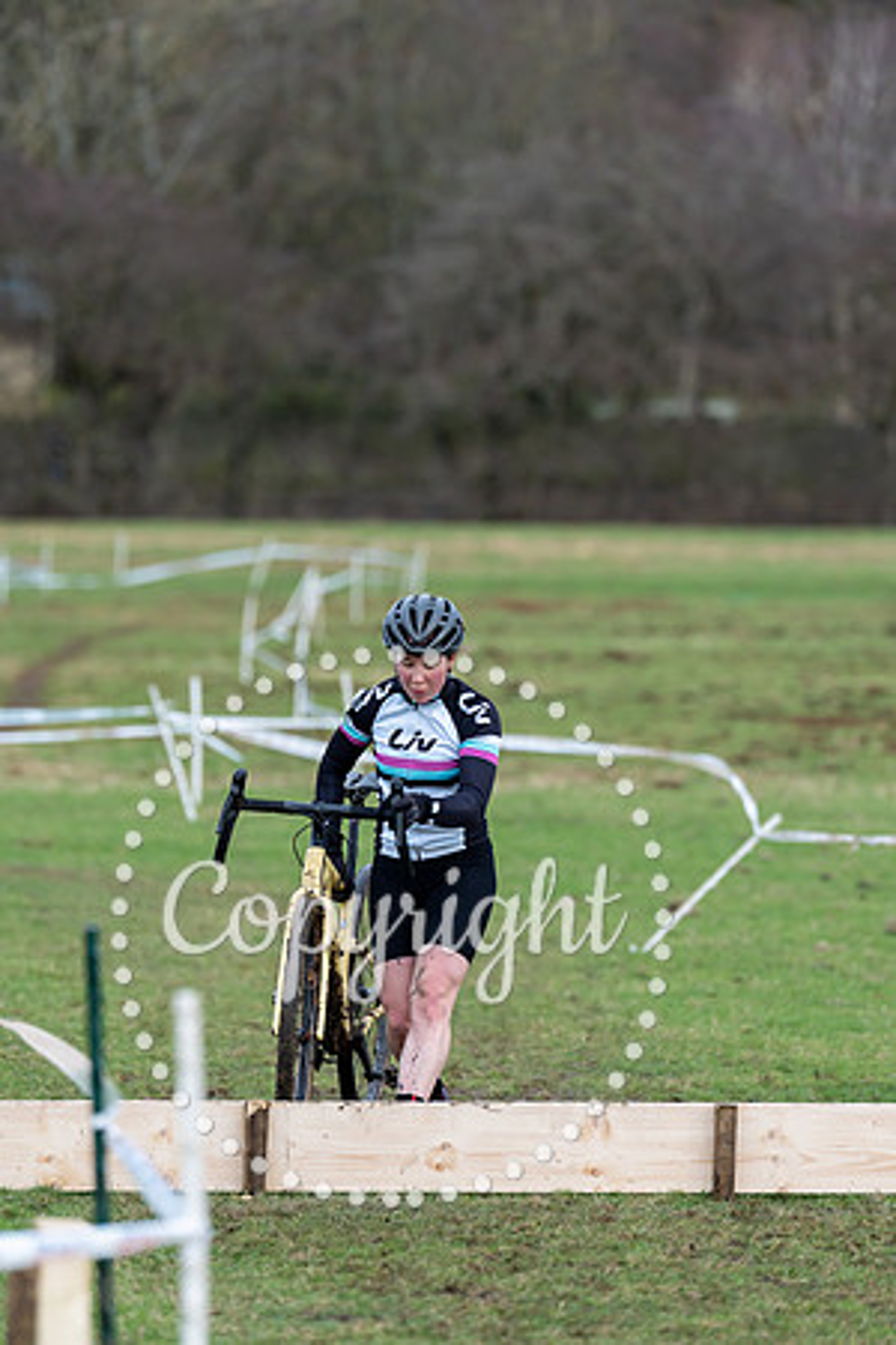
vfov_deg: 10.3
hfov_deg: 6.9
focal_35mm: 200
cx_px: 448
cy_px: 672
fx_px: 7466
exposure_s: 1/1000
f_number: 3.5
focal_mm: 200
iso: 1250
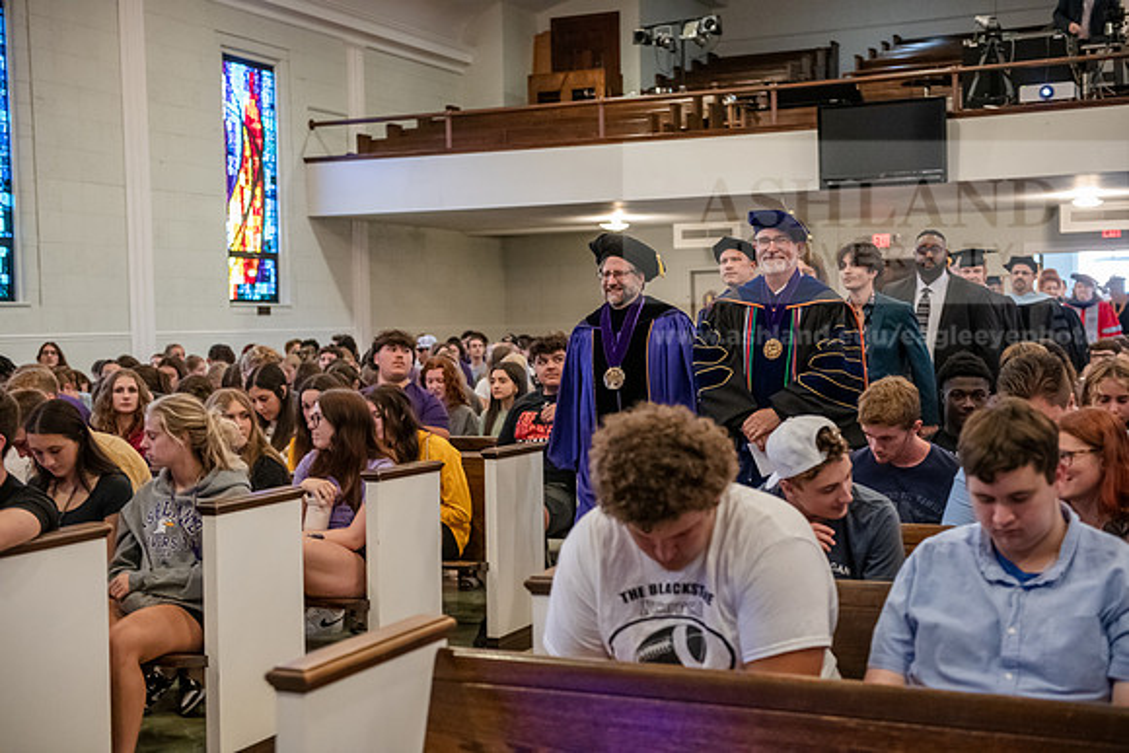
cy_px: 376
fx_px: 1631
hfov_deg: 38.2
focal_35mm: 52
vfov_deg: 26.0
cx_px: 564
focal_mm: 52
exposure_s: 1/160
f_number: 3.2
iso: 5000
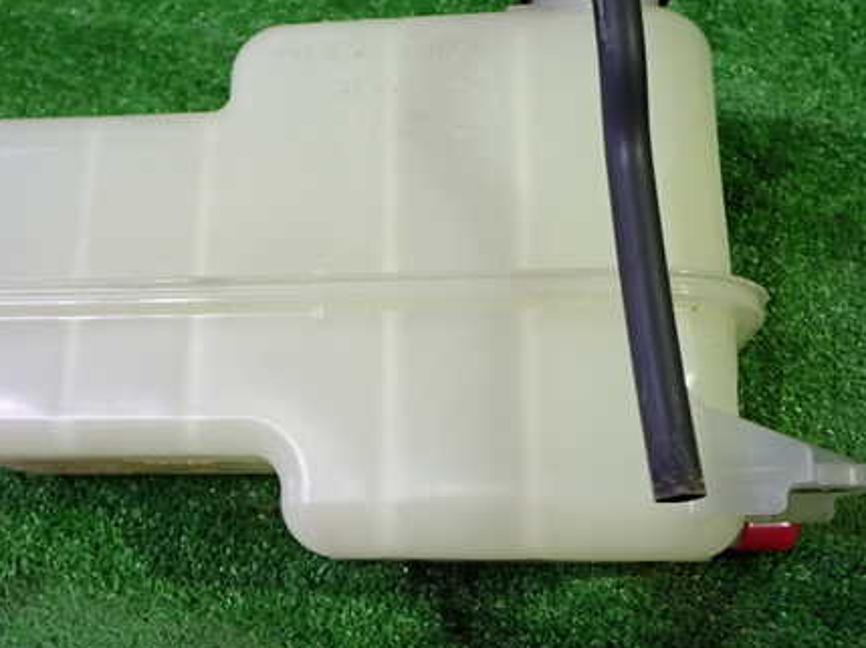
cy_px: 273
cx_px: 406
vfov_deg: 34.2
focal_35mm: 42
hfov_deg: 44.8
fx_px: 1050
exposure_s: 1/30
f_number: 2.3
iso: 200
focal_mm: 5.4
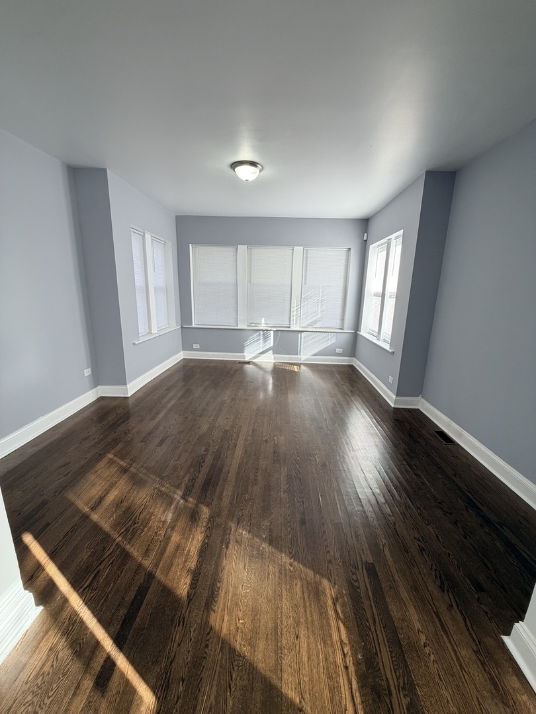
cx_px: 268
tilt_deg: -12.7
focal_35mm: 14
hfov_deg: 85.7
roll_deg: -1.8
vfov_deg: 102.1
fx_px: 289
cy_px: 357
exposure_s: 1/120
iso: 125
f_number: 2.2
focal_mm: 2.22
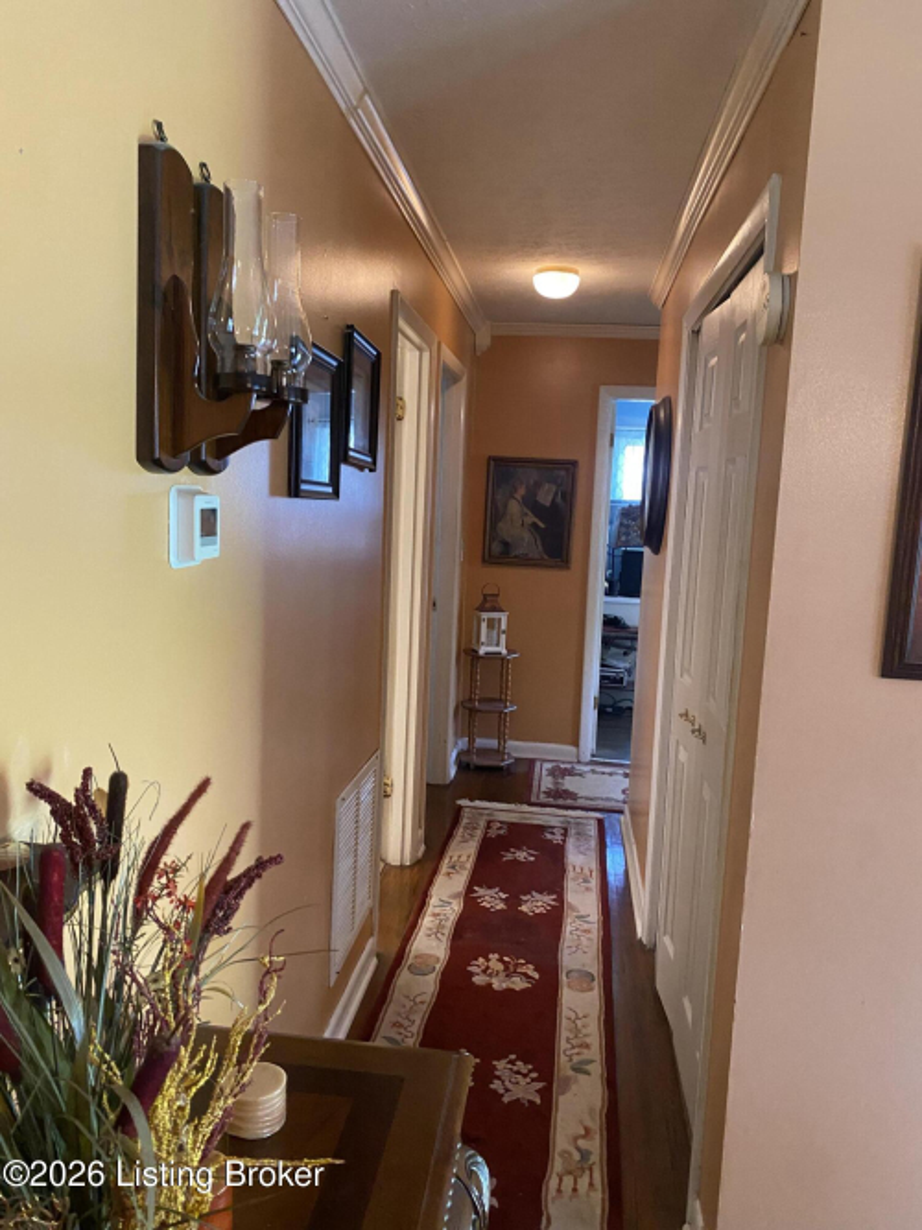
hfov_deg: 53.0
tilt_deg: -6.3
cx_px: 461
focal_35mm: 26
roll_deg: -3.5
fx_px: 924
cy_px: 615
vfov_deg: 67.3
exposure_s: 1/60
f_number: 1.8
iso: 500
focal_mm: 4.25
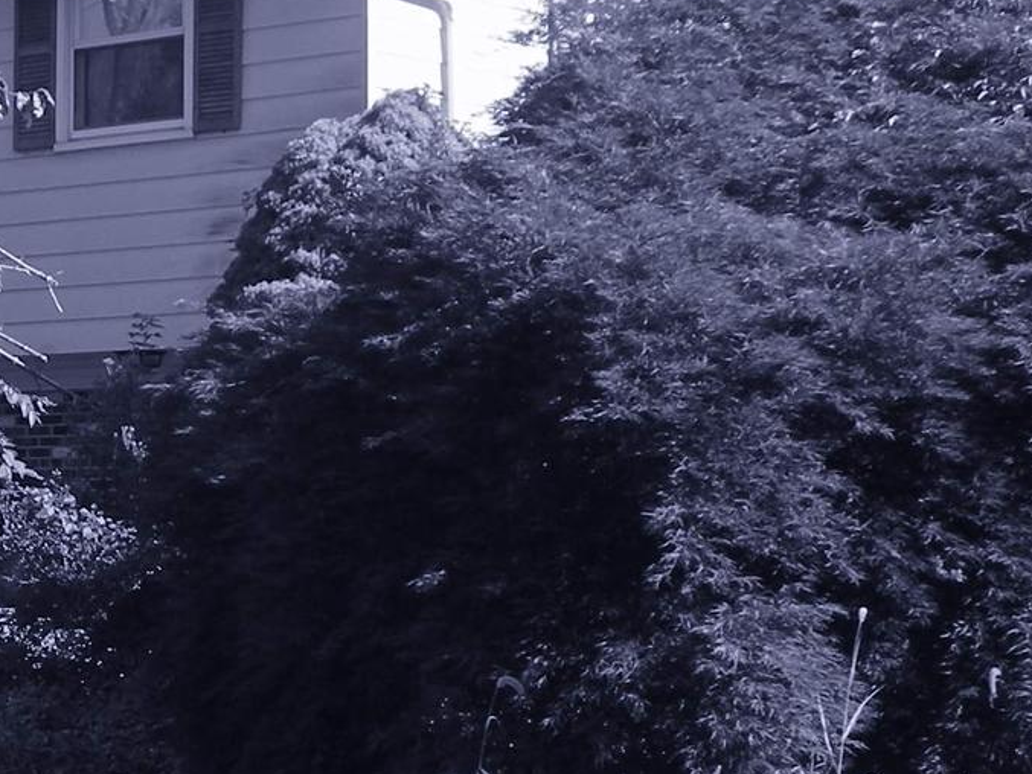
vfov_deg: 12.8
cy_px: 587
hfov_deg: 16.7
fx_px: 3429
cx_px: -55
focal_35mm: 115
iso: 50
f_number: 3.2
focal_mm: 6.3
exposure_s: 1/266
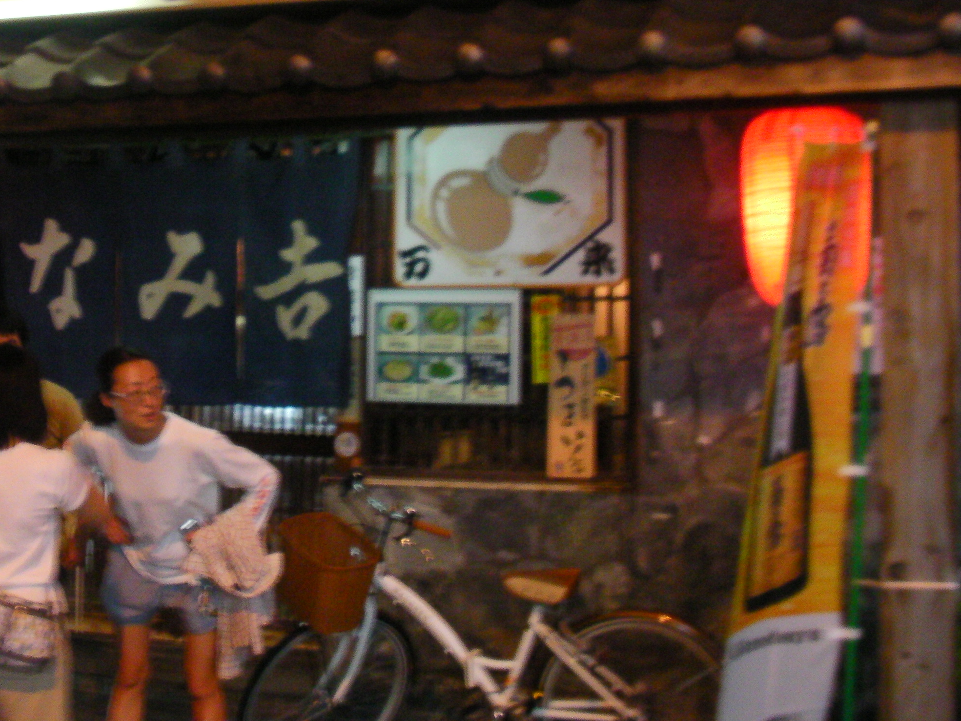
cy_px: 189
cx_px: 228
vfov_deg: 23.1
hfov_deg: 30.2
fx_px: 1749
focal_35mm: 63
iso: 200
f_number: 3.5
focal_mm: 6.3
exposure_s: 1/8.7
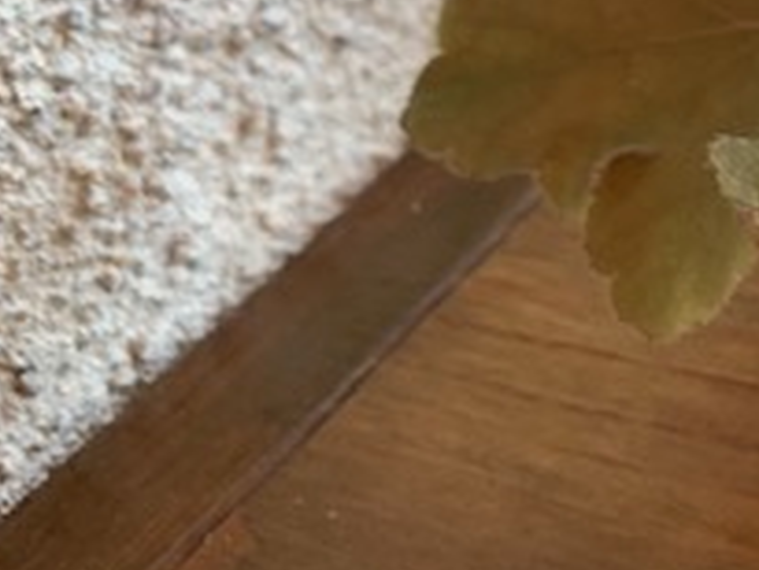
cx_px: 1092
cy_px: 89
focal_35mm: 81
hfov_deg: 21.0
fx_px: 1777
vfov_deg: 18.0
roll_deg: +7.2
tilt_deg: -36.0
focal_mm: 4.25
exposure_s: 1/50
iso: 80
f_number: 1.8
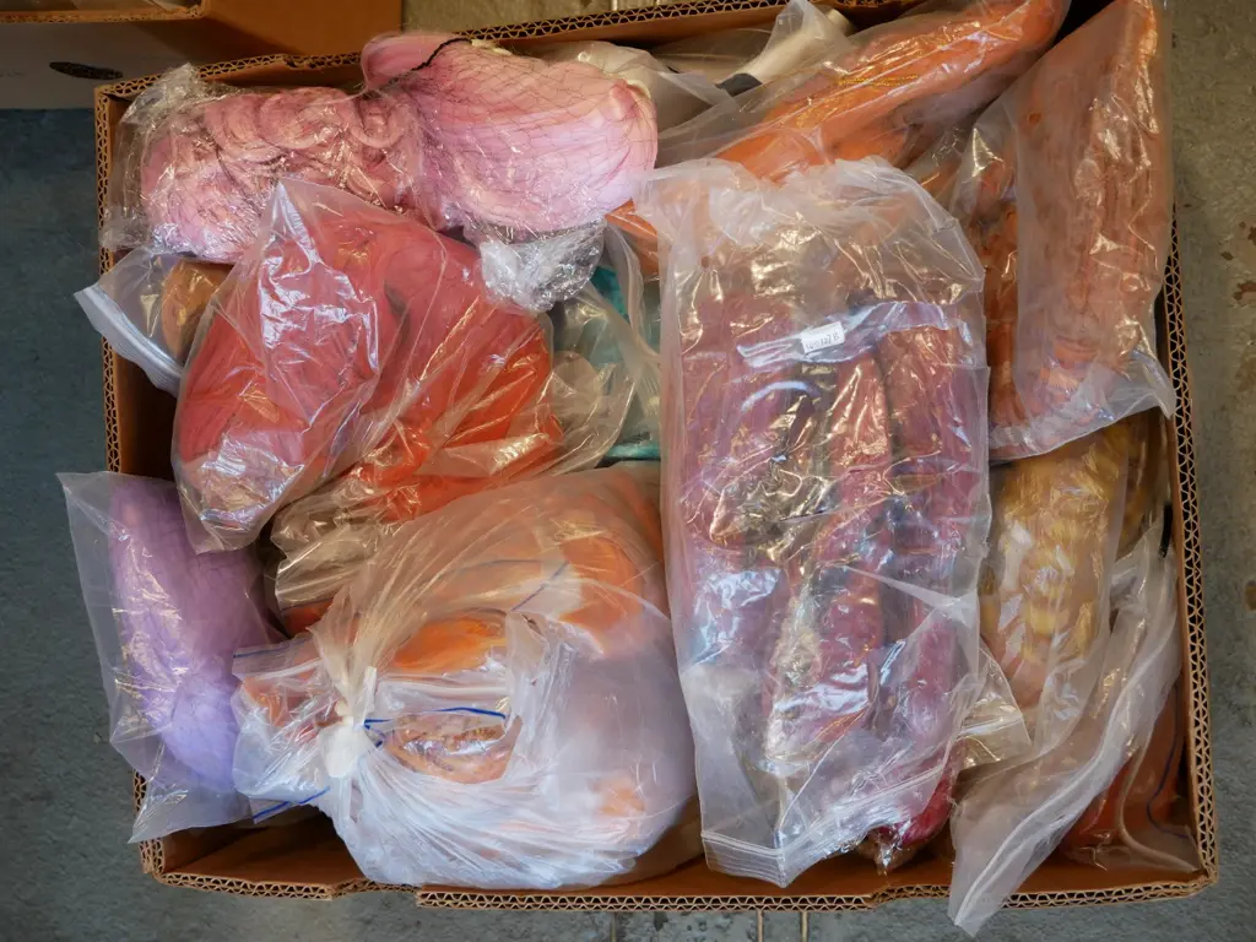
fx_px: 1814
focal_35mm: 50
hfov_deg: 38.2
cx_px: 628
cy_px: 471
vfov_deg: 29.1
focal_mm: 25
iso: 640
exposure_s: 1/60
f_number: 4.5
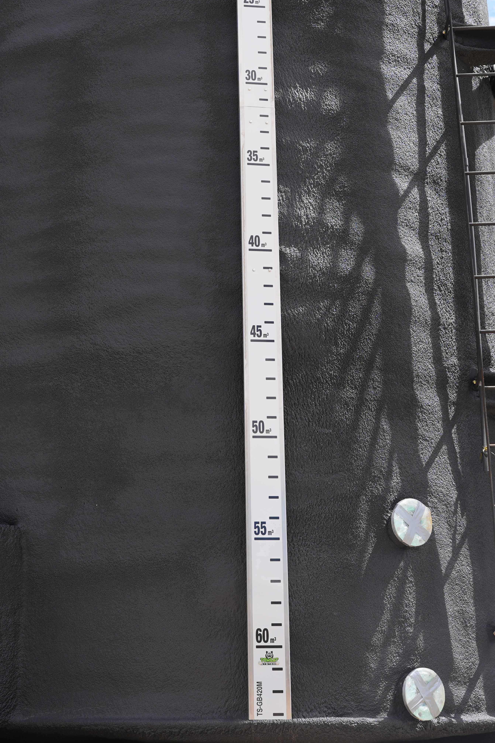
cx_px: 221
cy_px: 199
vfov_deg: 32.4
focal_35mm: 61
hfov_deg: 22.3
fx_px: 1258
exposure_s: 1/200
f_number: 7.1
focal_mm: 35
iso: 100
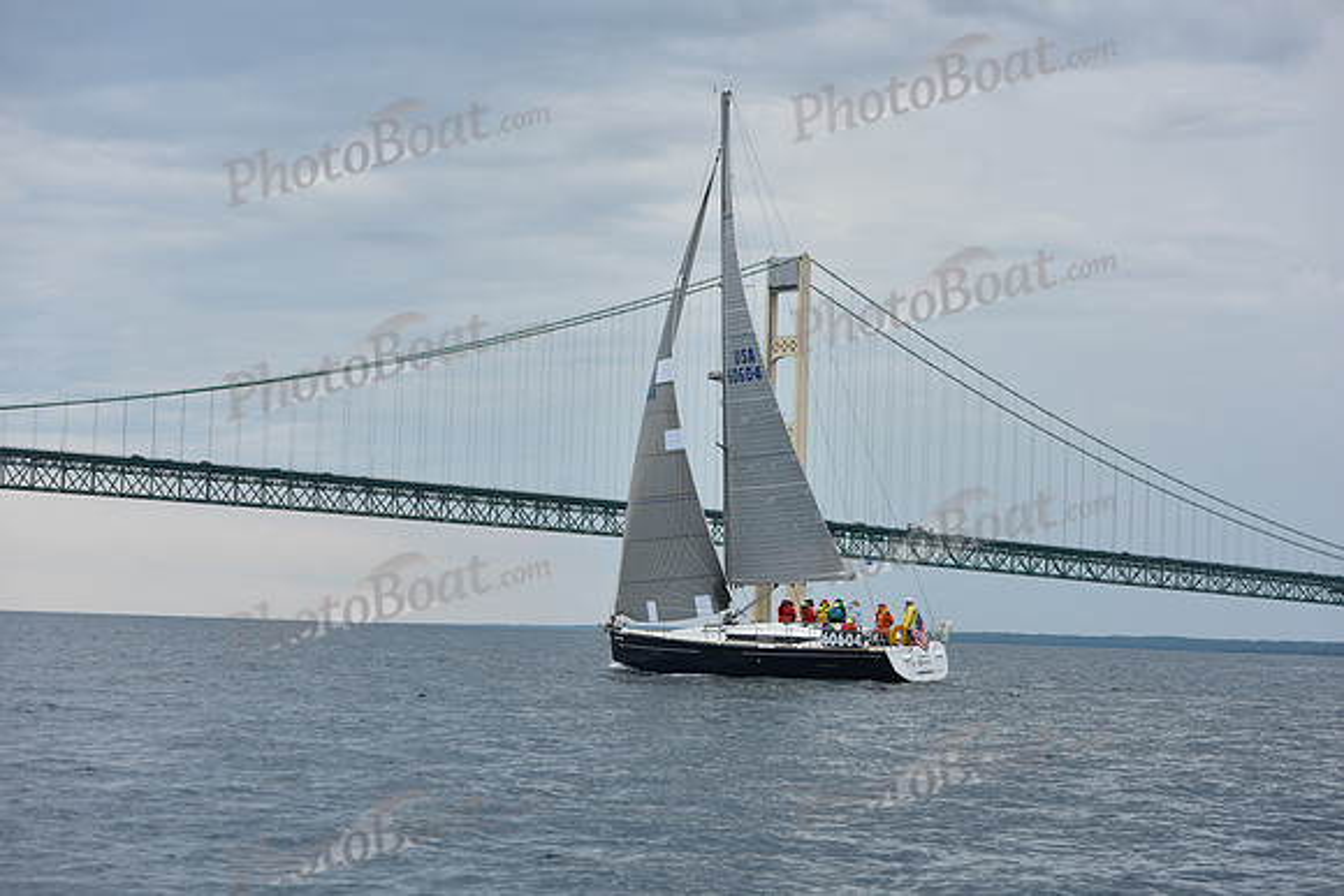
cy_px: 448
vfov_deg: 17.5
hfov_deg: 26.0
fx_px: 2913
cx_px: 672
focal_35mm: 78
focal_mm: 78
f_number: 5.6
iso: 250
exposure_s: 1/800
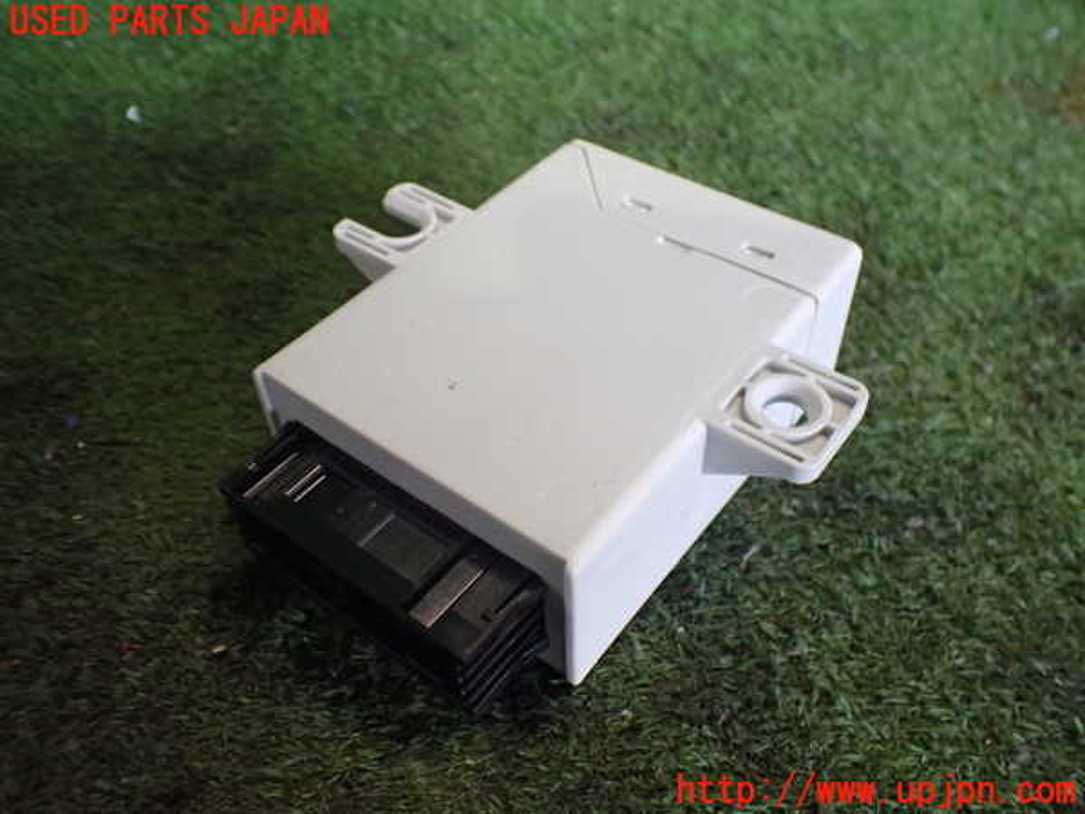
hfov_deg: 60.0
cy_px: 407
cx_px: 542
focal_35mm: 30
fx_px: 940
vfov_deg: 46.8
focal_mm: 5.4
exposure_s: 1/125
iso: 500
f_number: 2.3
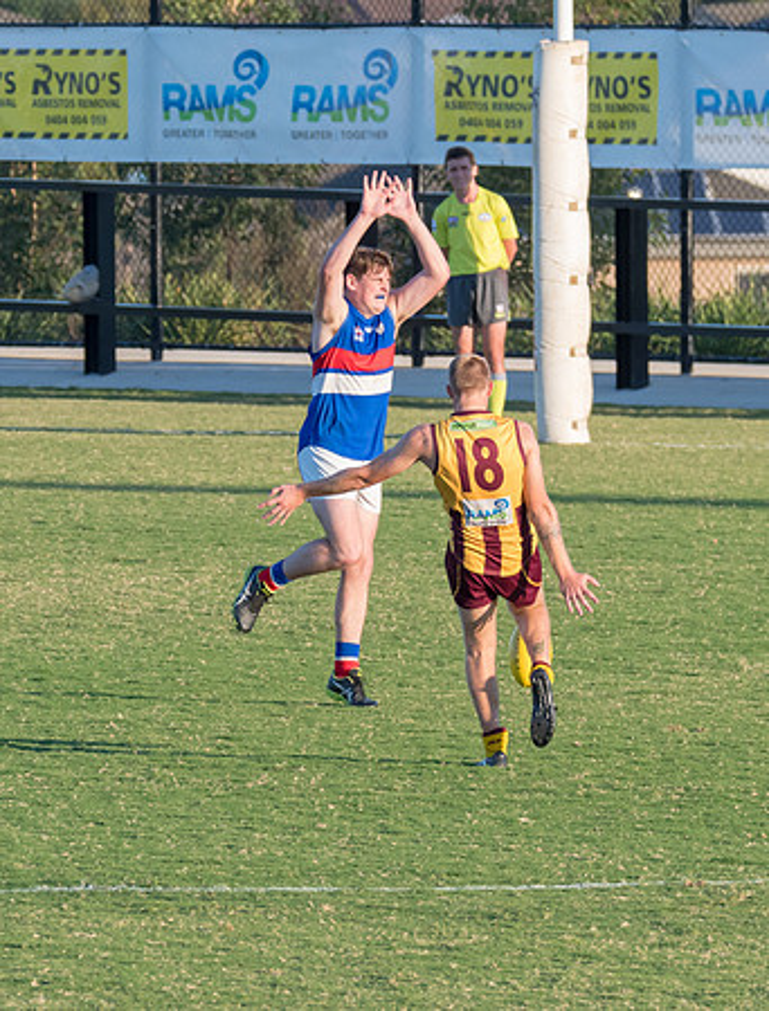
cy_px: 506
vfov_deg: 3.2
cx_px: 462
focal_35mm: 618
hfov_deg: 2.4
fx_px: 18148
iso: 800
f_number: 7.1
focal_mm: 260
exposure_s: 1/1000
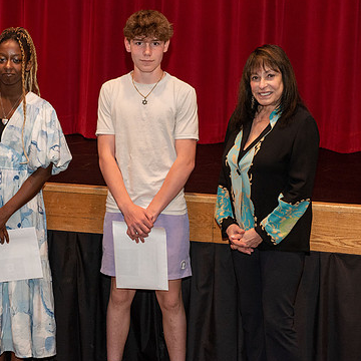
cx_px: 112
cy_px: 156
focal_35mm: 97
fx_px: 1144
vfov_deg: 17.9
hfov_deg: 17.9
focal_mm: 62
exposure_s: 1/100
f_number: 4.5
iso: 1600
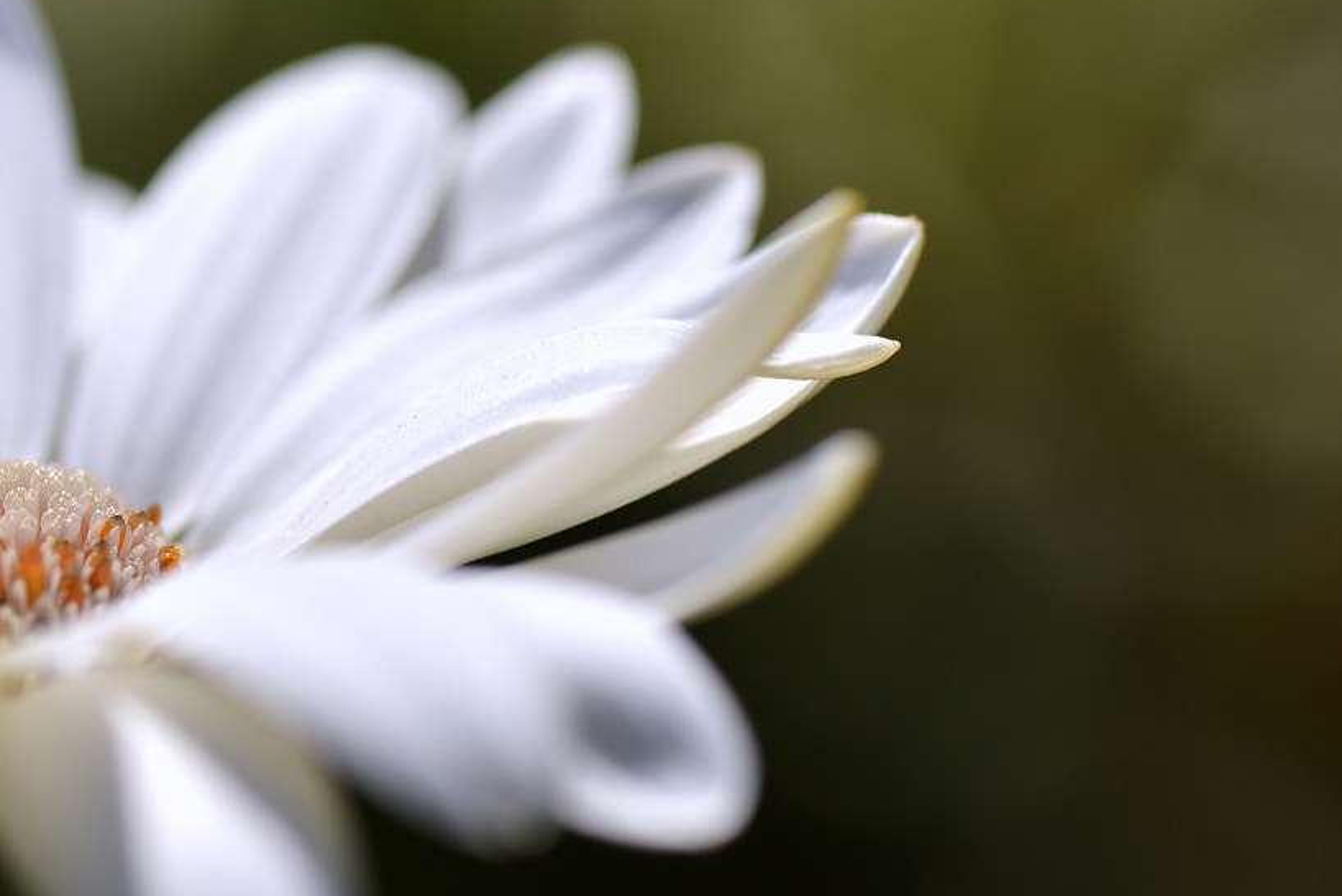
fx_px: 6563
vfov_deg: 7.8
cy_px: 435
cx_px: 79
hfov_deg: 11.6
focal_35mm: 176
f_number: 9.5
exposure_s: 1/2000
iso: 200
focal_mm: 90
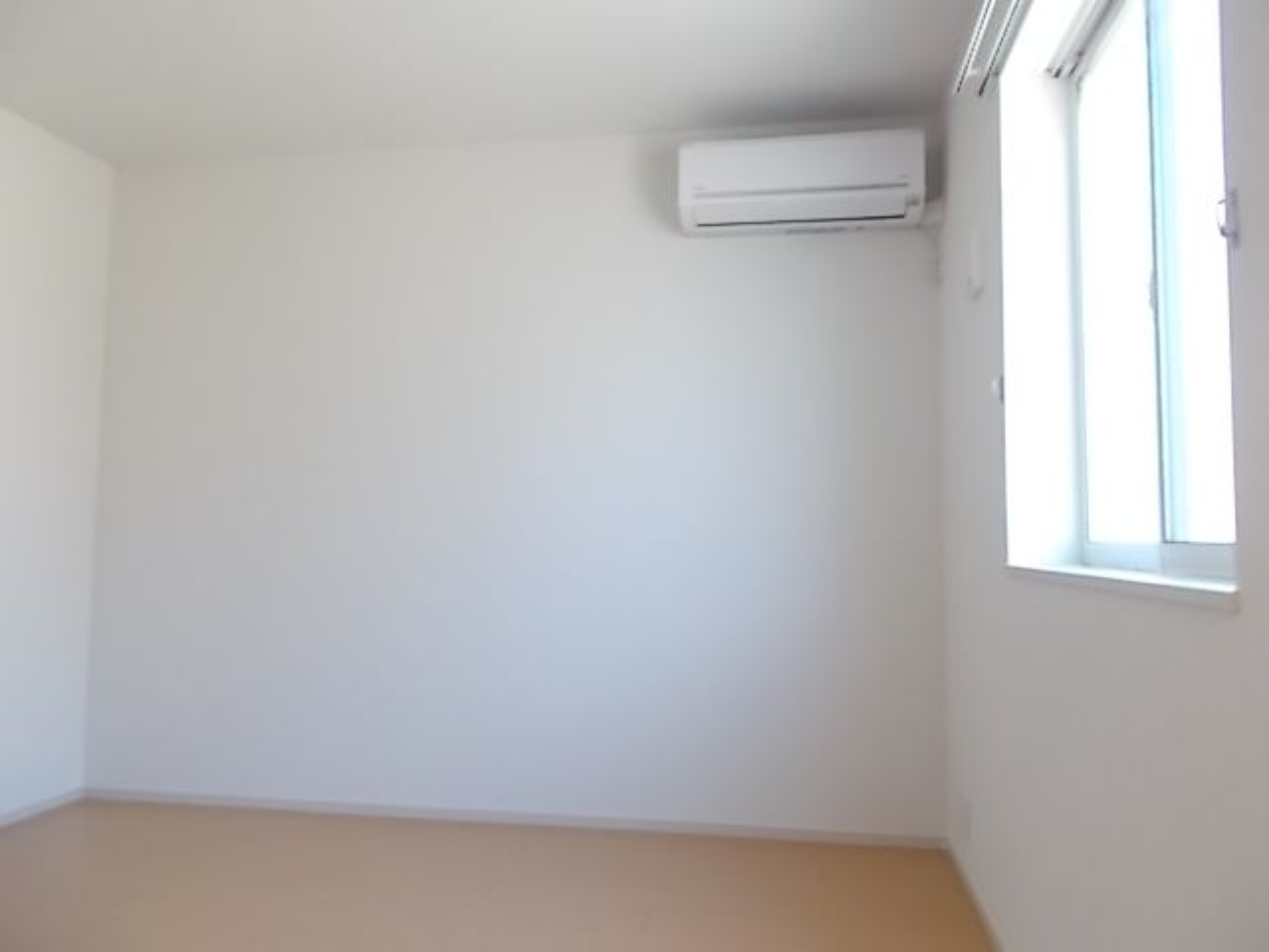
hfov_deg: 67.3
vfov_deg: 53.1
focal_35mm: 26
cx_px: 634
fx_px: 953
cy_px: 476
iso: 200
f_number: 3.2
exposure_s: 1/20
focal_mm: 4.6
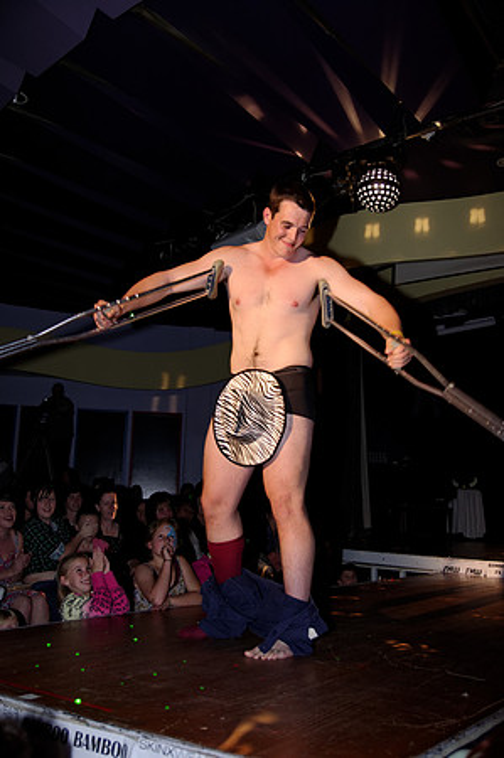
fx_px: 758
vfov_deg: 53.2
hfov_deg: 36.8
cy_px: 379
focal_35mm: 36
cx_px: 252
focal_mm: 23.75
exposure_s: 1/160
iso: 400
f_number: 2.8
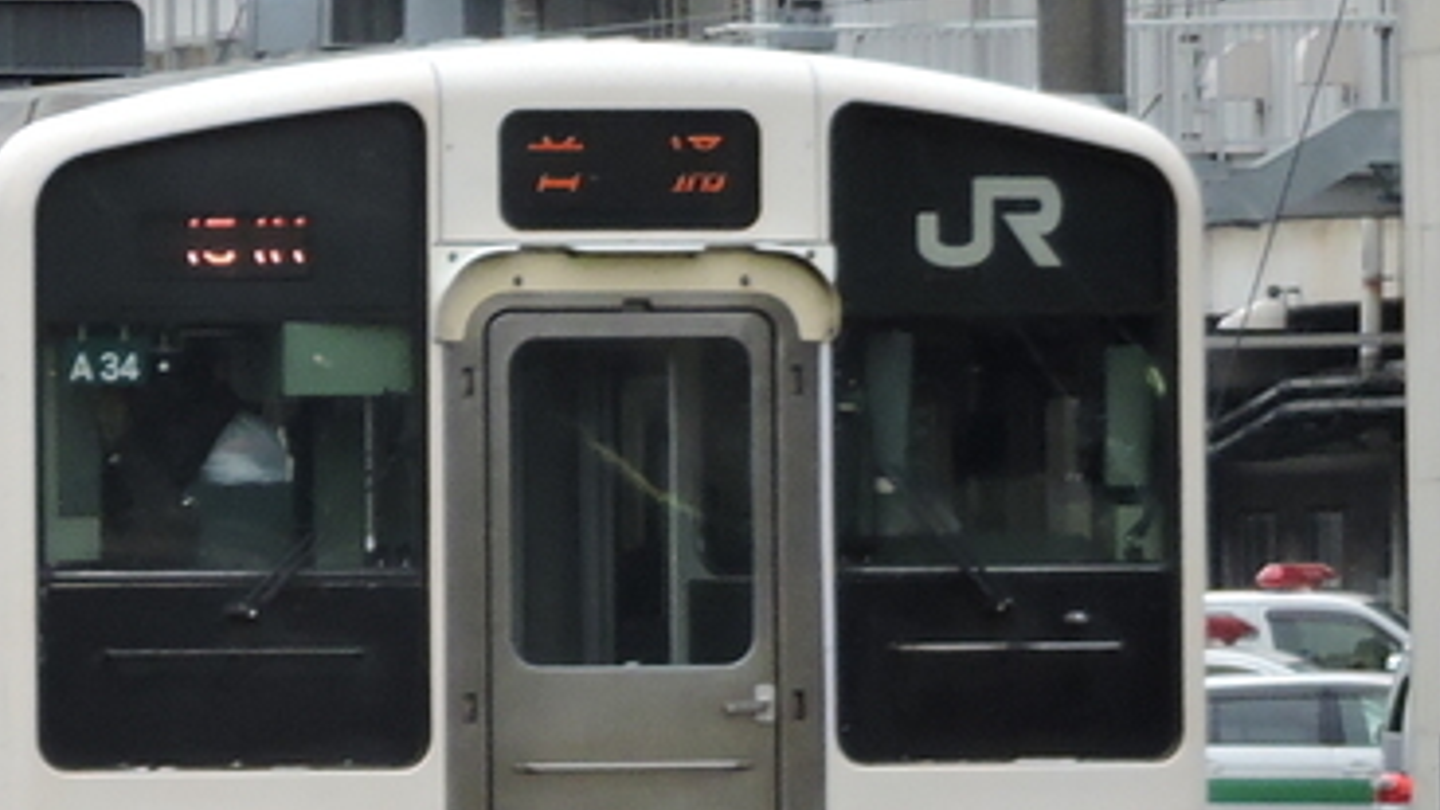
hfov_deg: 4.8
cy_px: 290
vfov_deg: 2.7
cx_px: -810
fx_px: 16953
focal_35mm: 444
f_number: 5
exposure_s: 1/320
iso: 400
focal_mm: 22.4
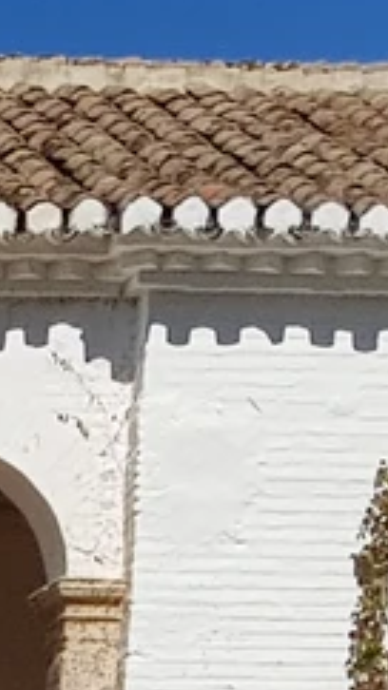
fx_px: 4283
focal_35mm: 234
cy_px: 1848
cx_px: -1529
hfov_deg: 4.5
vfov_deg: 8.2
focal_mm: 4.2
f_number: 1.7
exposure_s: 1/4176
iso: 40
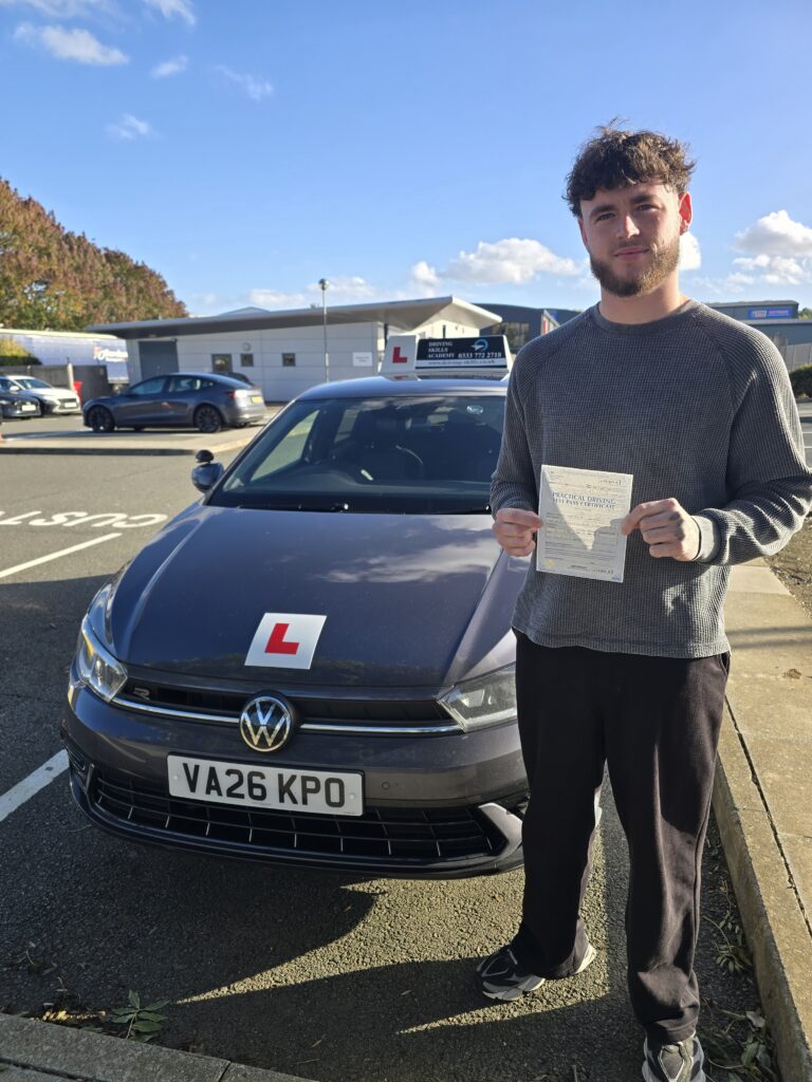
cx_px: 406
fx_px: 719
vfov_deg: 73.9
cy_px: 541
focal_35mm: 23
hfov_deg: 58.9
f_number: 1.7
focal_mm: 6.3
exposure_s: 1/266
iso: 12
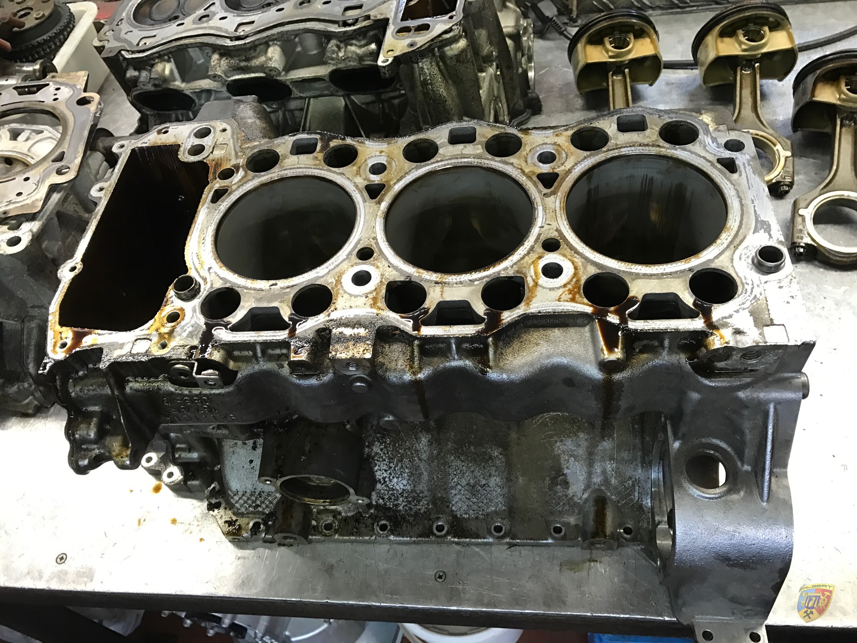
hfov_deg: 63.4
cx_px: 428
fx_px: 693
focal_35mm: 28
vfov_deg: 49.7
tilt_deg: -53.2
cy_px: 322
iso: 40
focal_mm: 3.99
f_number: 1.8
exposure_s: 1/17
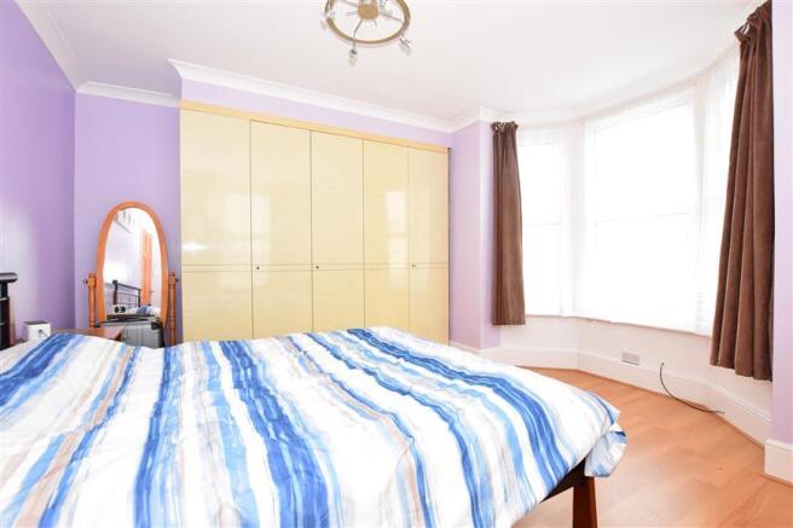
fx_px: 330
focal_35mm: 15
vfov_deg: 77.3
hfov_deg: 100.4
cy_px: 264
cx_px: 396
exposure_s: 1/60
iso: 400
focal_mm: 10
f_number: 6.3
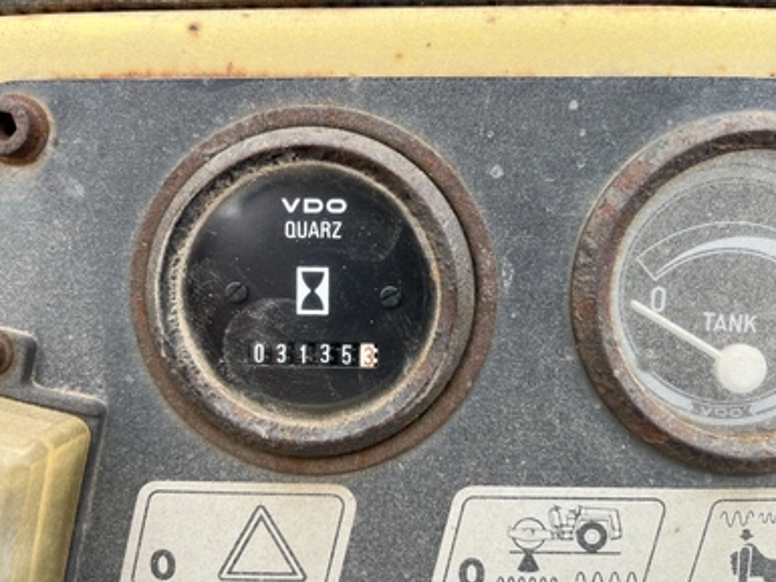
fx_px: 605
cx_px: 377
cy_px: 284
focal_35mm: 27
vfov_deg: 51.4
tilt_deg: -68.7
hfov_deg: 65.3
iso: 50
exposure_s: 1/558
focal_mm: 5.1
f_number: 1.6
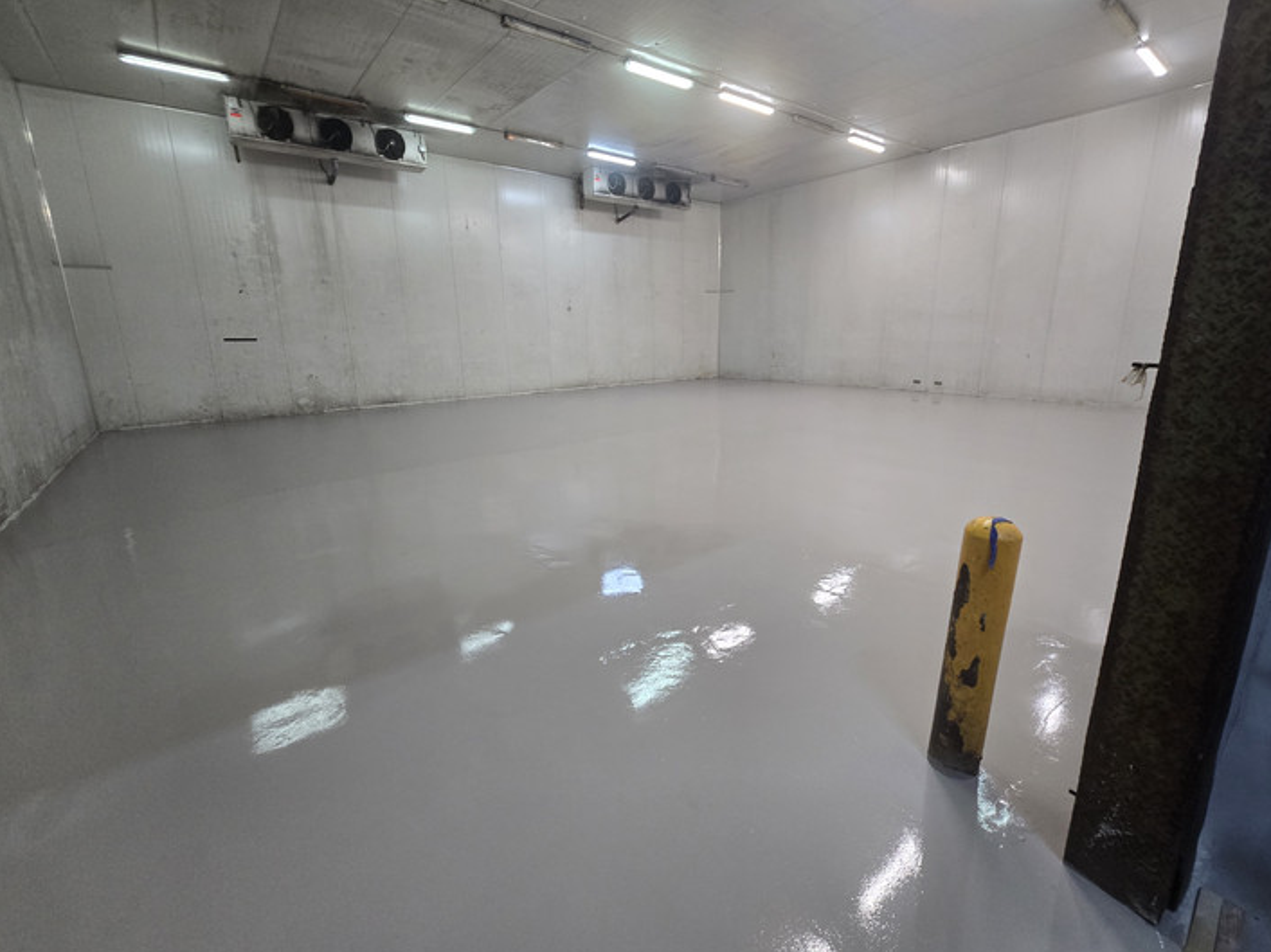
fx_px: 514
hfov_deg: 102.1
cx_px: 648
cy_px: 454
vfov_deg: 85.6
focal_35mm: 14
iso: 250
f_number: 2.2
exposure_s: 1/50
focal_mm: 2.2
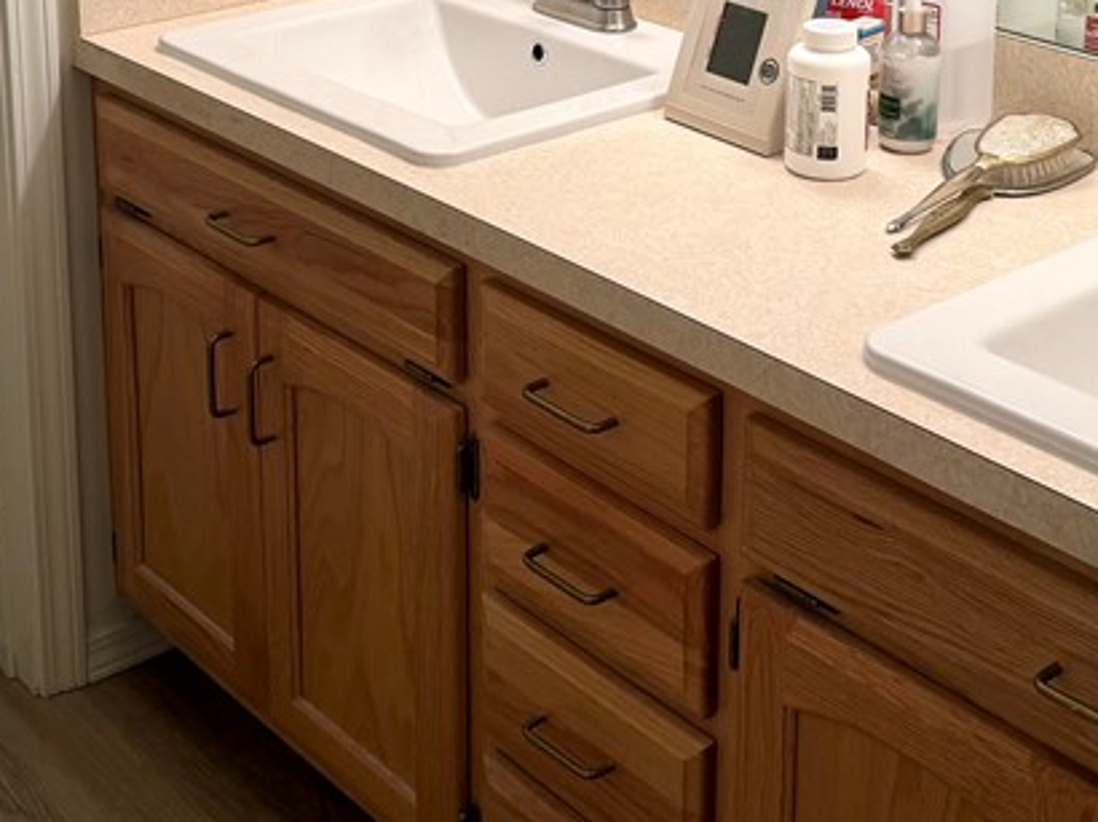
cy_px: -75
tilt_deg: -13.4
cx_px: 605
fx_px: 1902
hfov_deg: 32.2
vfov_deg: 23.0
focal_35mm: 60
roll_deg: -0.1
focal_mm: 6.76
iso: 125
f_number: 1.78
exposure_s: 1/60
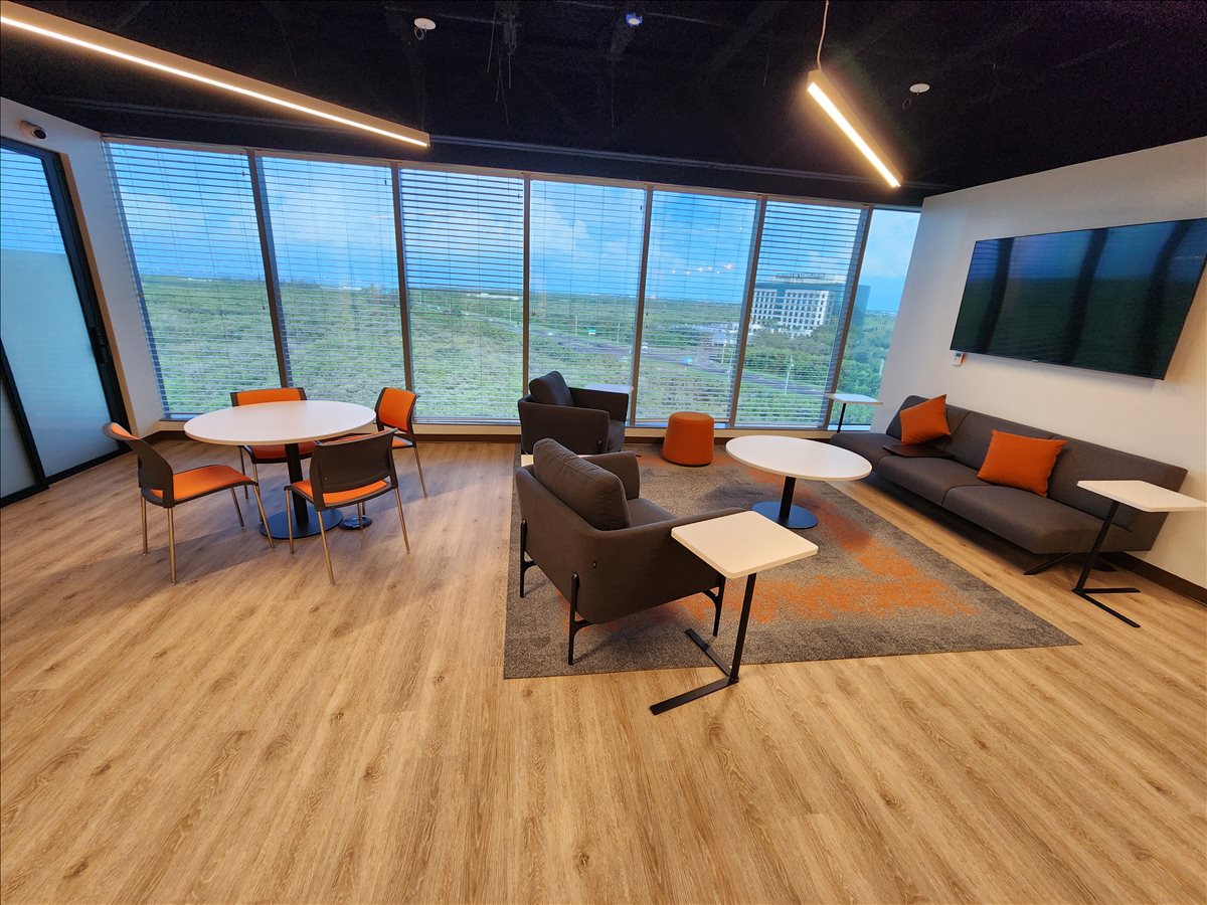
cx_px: 604
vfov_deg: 89.9
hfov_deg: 106.2
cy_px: 452
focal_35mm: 13
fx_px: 453
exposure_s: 1/60
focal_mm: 2.2
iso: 160
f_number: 2.2
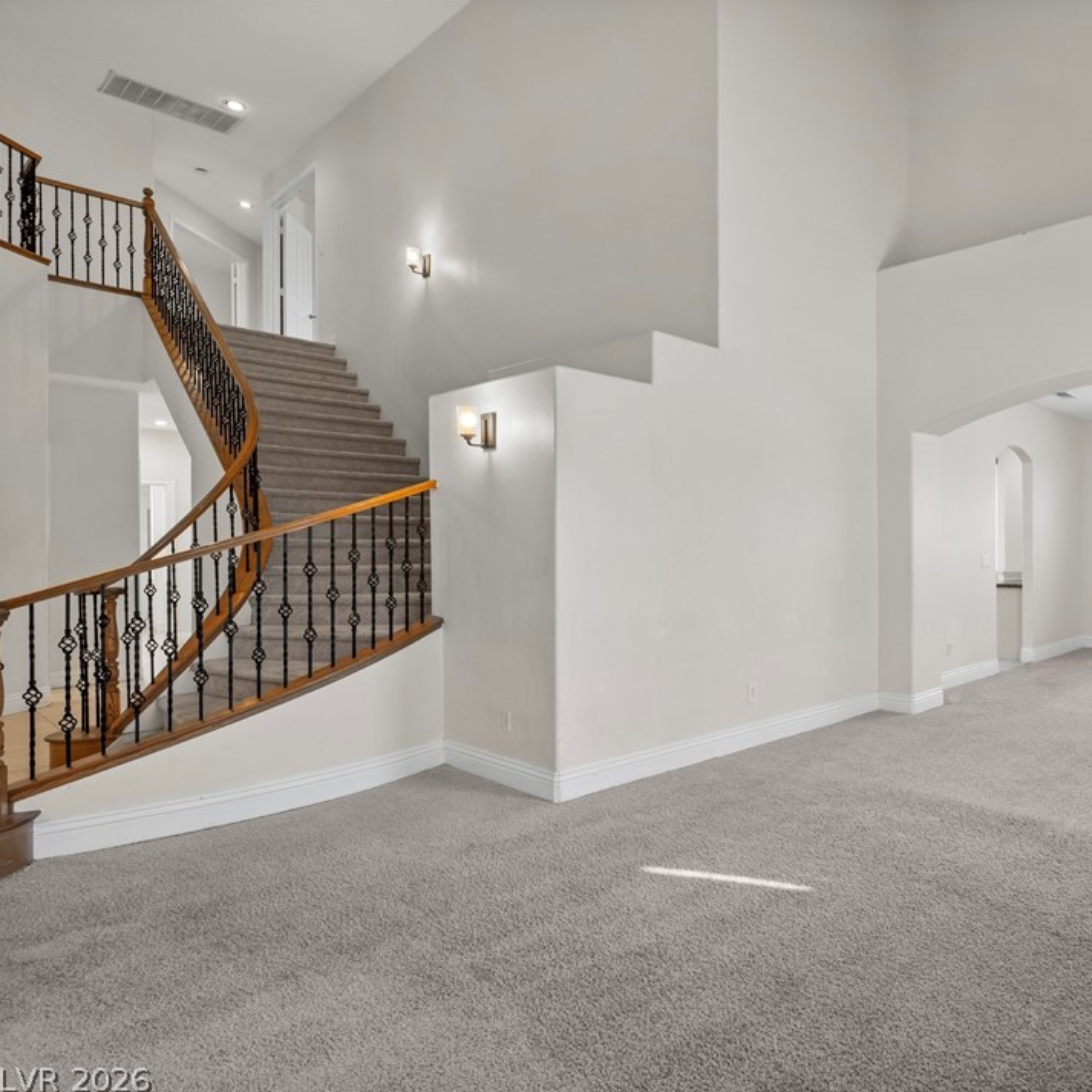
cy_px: 551
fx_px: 785
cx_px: 821
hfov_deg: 65.3
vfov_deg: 69.6
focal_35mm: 22
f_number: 8
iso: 500
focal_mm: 17
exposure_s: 1/20
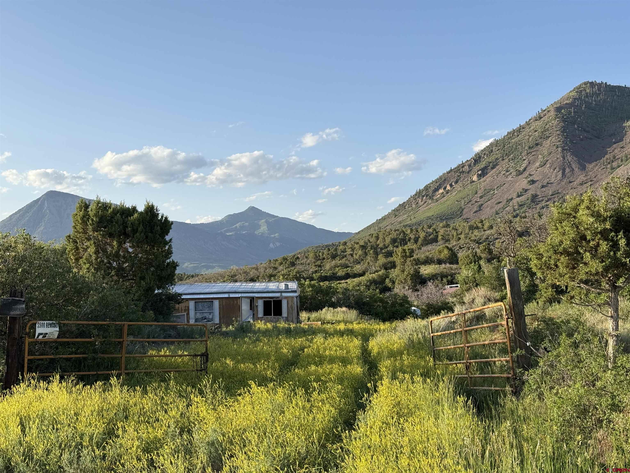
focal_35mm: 48
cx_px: 315
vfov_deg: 30.3
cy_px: 236
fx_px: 874
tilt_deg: +3.5
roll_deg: +0.7
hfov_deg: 39.7
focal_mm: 6.76
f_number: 1.78
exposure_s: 1/1642
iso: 64
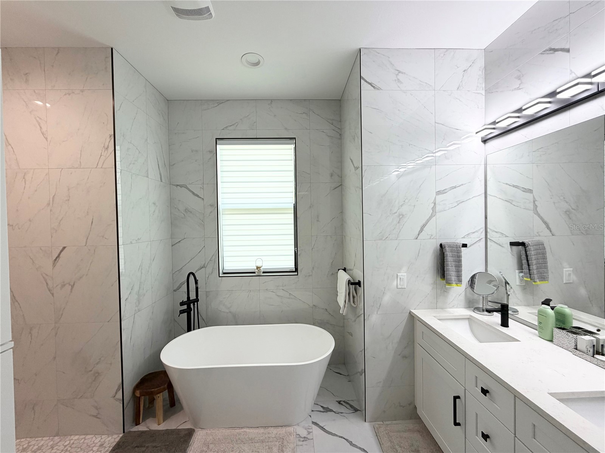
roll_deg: +2.2
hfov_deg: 102.1
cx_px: 302
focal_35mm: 14
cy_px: 226
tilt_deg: -0.9
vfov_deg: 85.7
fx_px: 245
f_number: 2.2
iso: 100
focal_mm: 2.22
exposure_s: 1/120
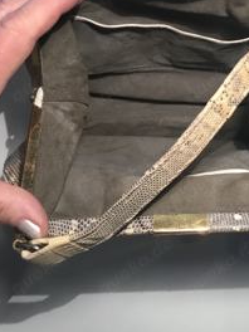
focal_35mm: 47
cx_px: 181
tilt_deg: -81.0
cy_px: 93
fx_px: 451
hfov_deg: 30.5
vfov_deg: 39.6
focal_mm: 3.3
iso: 50
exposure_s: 1/33
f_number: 2.4
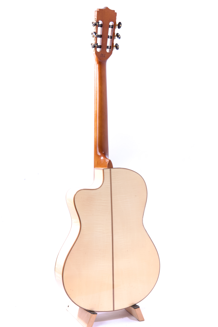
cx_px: 109
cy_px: 164
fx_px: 563
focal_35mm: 62
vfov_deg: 32.4
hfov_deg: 21.9
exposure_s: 1/50
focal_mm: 62
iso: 100
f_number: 22
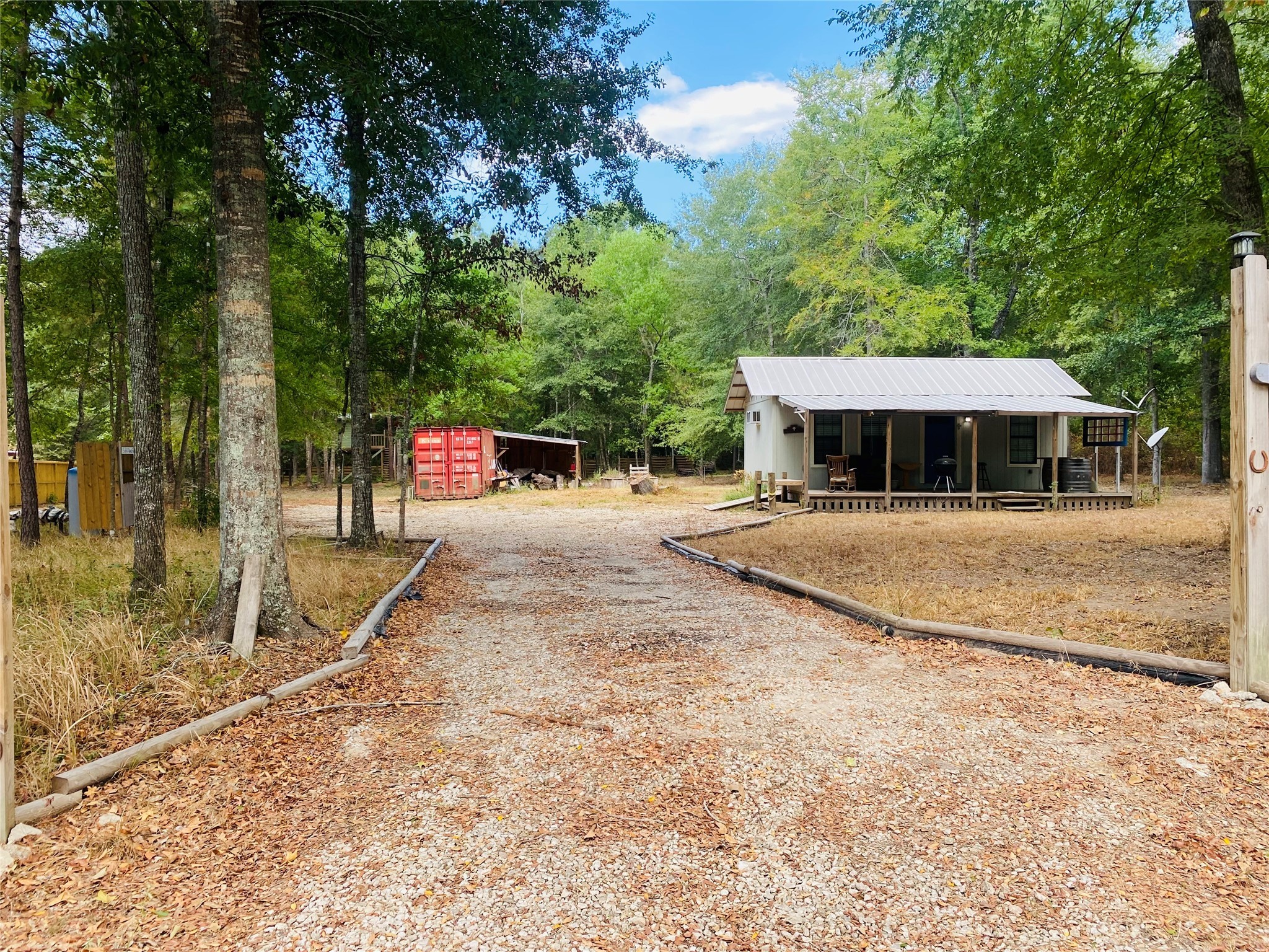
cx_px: 634
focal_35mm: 26
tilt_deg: -1.8
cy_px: 476
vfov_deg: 53.1
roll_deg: +0.7
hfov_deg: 67.3
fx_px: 953
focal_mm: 4.25
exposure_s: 1/326
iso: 32
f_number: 1.8
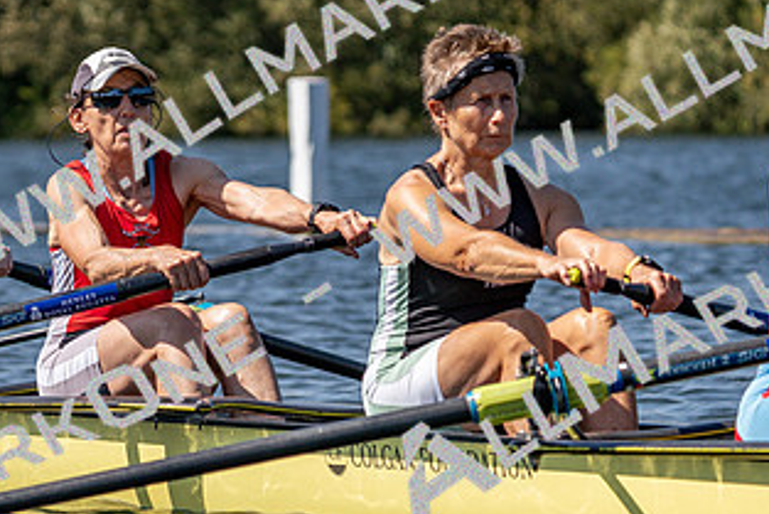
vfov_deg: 3.7
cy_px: 306
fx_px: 7928
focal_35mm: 371
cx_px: 192
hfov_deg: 5.5
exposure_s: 1/2000
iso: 250
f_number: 5.6
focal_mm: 200
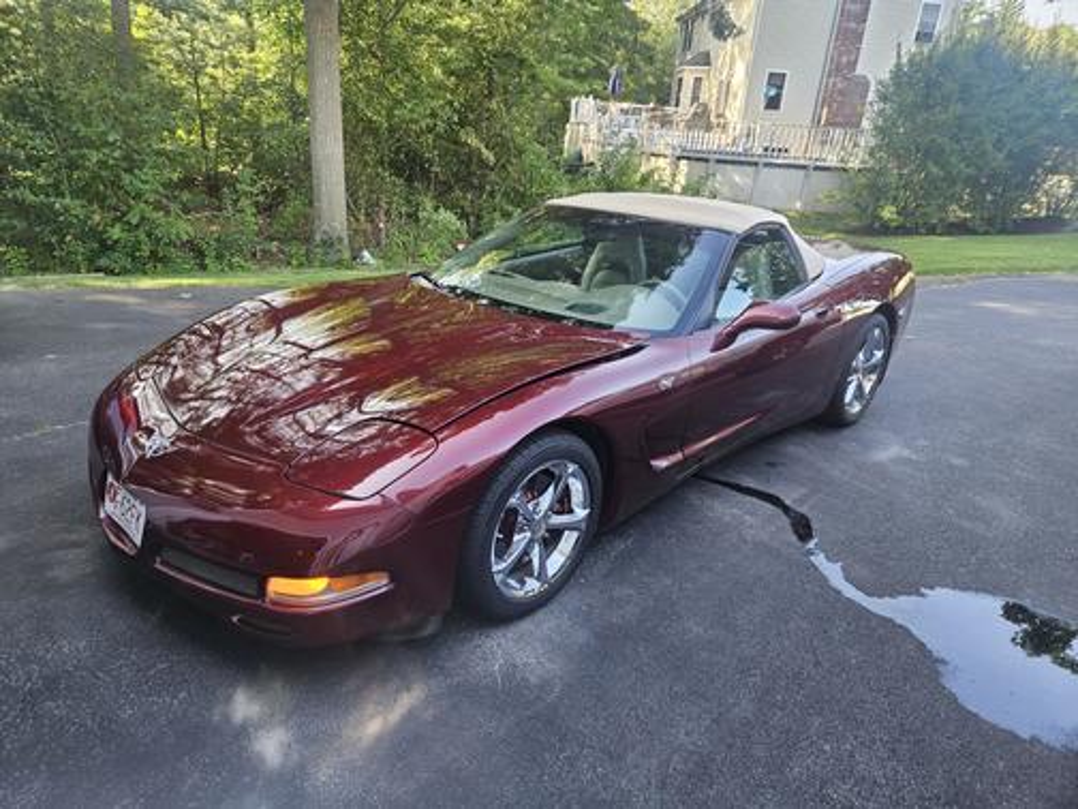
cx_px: 539
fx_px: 716
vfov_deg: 58.9
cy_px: 404
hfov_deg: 73.9
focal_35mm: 23
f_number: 1.8
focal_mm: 5.4
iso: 125
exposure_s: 1/207
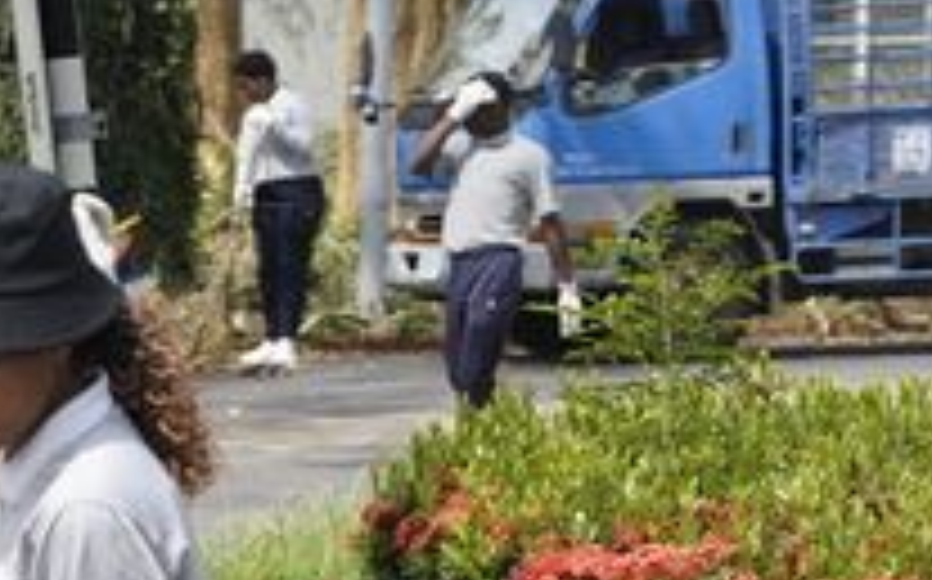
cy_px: 722
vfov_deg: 6.8
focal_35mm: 190
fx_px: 4822
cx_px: -189
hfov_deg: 10.8
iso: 1250
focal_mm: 55
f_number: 3.5
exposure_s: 1/8000
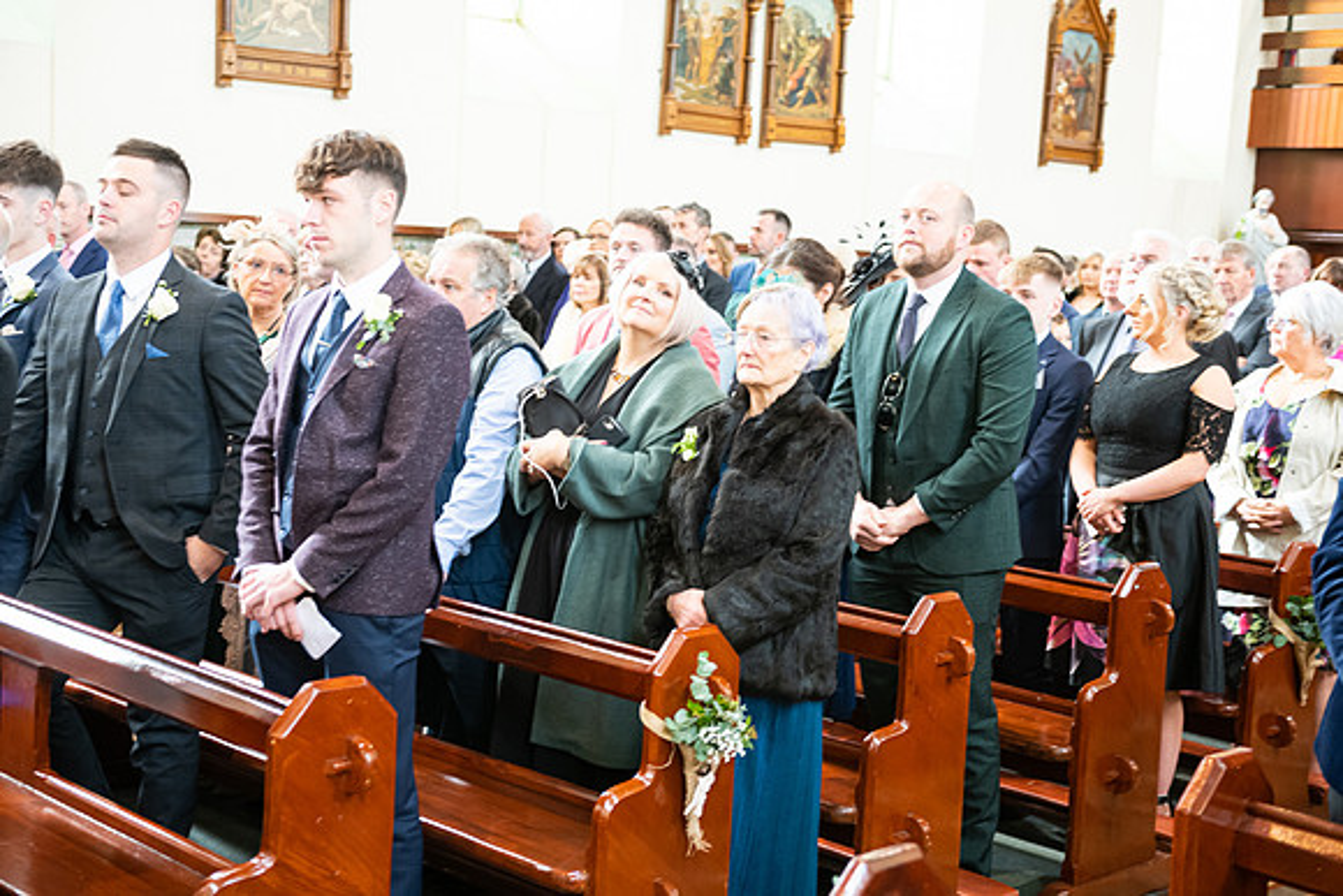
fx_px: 1866
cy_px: 448
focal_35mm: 50
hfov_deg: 39.6
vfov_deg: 27.0
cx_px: 672
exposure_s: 1/40
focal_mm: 50
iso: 1000
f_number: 3.5
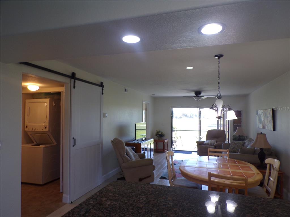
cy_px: 108
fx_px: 201
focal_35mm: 24
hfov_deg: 71.6
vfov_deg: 56.8
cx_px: 145
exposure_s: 1/56
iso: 100
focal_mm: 4.3
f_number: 3
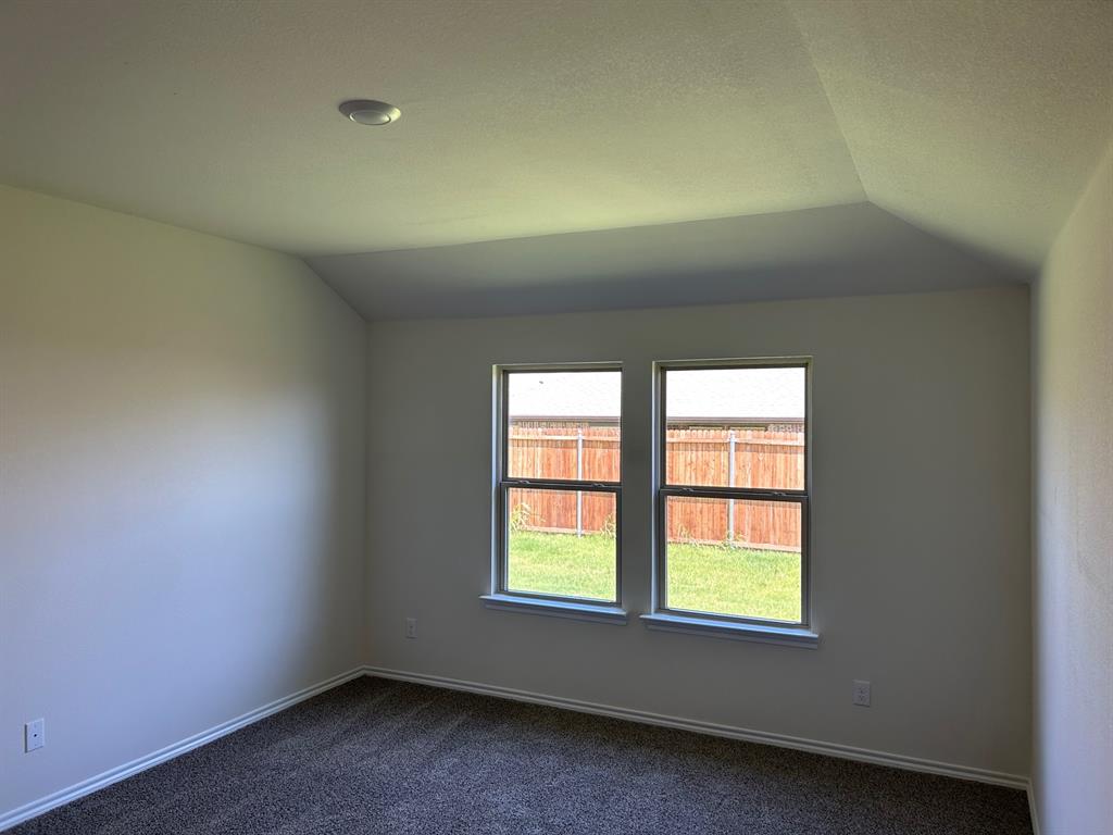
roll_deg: +0.2
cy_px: 418
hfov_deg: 67.3
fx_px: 836
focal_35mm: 26
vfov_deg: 53.1
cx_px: 556
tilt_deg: +0.7
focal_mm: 5.7
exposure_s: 1/122
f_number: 1.5
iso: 64
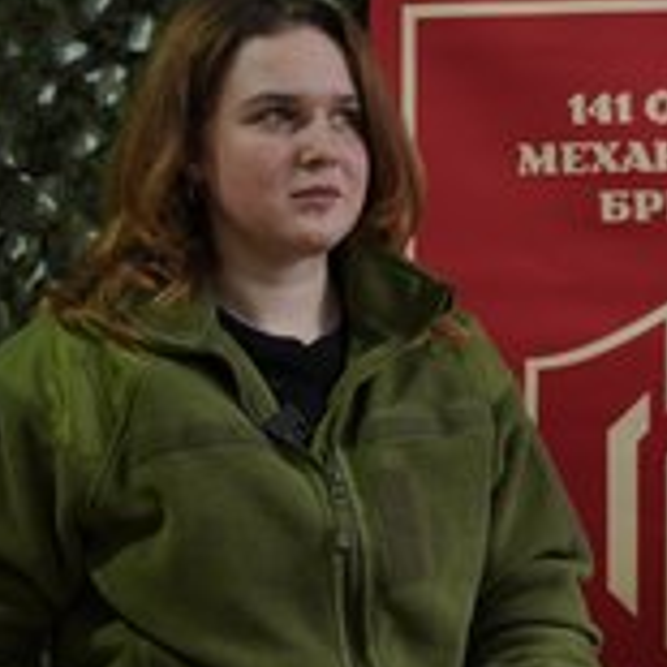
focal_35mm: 92
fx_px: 2006
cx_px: 671
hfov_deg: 18.4
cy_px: 463
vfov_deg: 18.8
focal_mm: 28
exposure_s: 1/50
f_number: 2.8
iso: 250
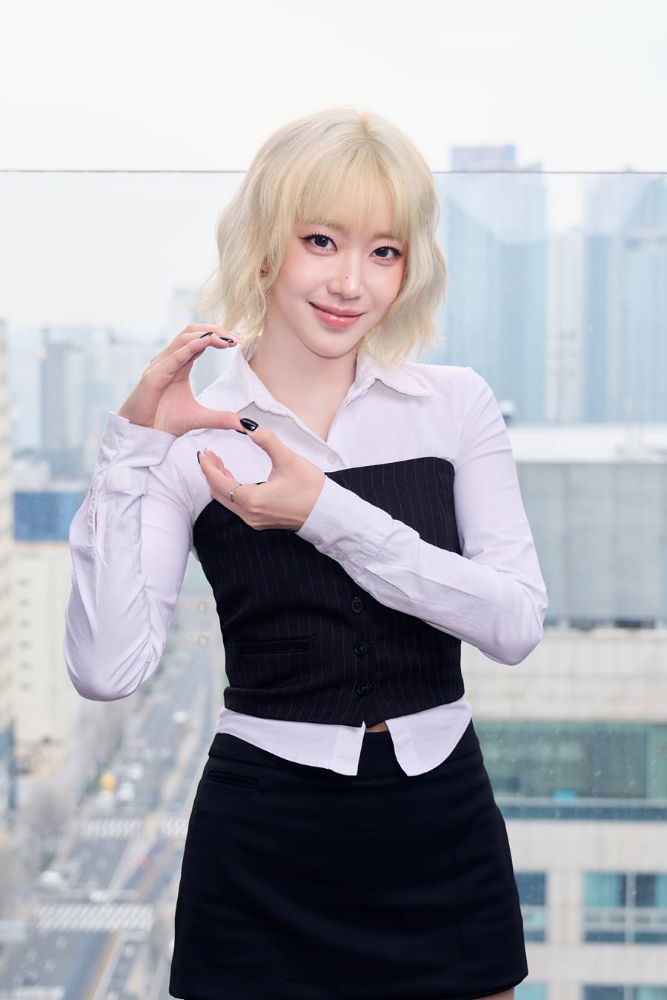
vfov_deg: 33.4
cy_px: 500
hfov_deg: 22.6
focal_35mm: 60
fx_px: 1667
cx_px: 334
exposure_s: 1/160
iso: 125
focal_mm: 40
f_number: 4
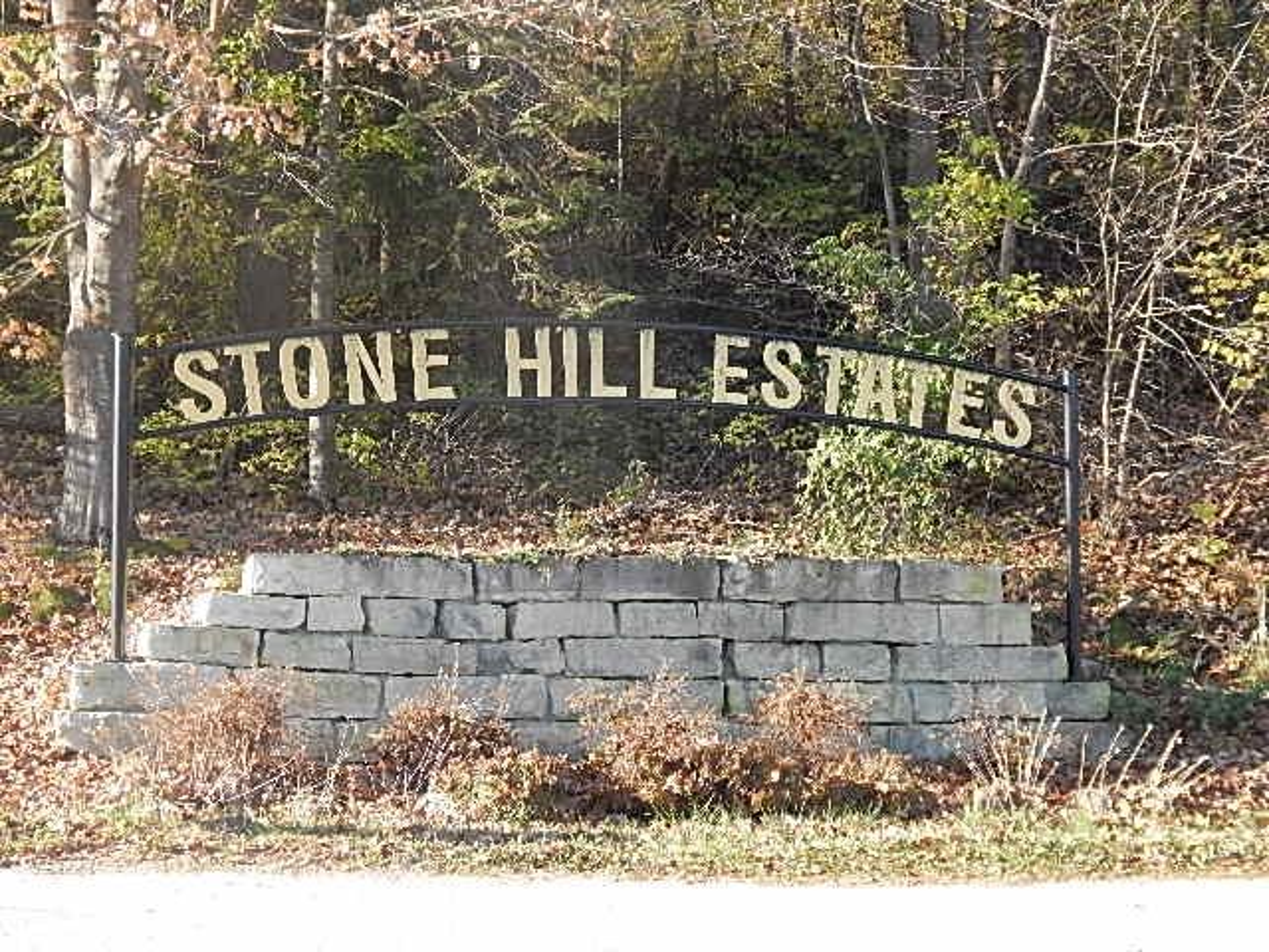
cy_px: 476
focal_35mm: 76
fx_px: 2786
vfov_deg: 19.4
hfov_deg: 25.7
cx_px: 634
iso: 800
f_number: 4.2
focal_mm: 13.5
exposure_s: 1/500
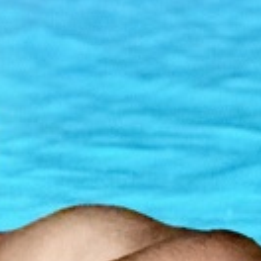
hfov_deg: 4.8
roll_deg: +2.0
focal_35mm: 360
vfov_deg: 4.9
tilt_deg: -6.8
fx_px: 3071
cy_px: 183
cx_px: -180
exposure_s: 1/14
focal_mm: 9
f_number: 2.8
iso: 1600
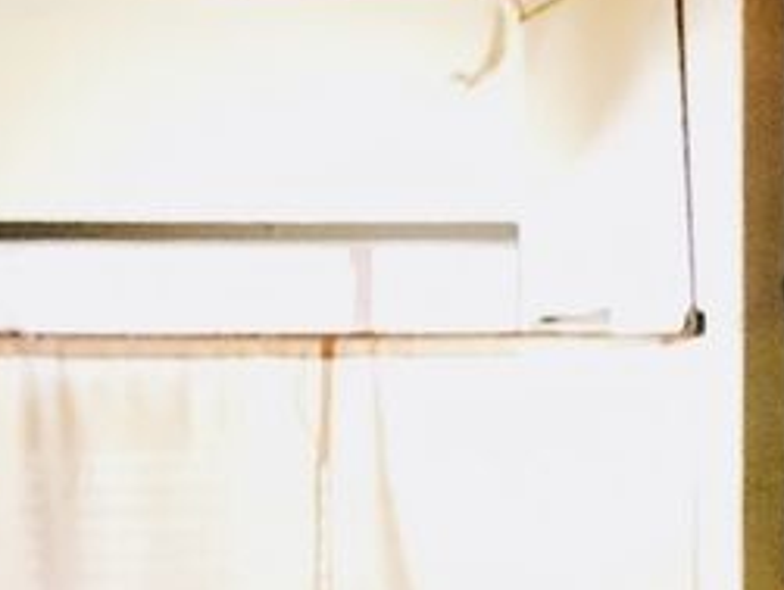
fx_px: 2132
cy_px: 729
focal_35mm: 94
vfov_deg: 15.2
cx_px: -127
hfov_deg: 19.7
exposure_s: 1/17
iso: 1250
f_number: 2.2
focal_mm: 4.15
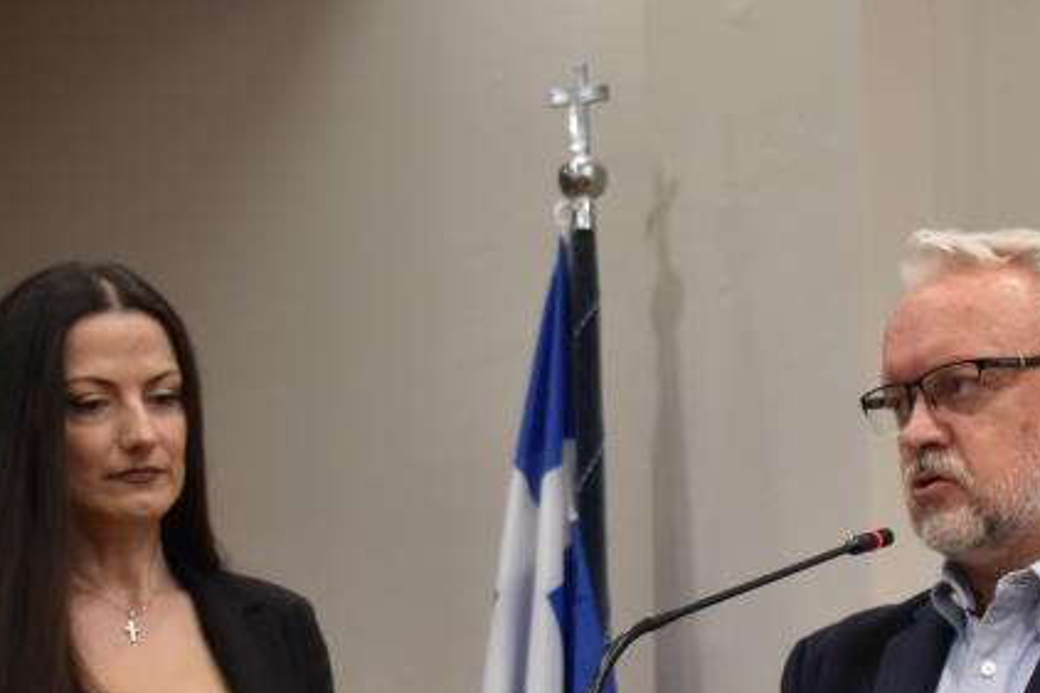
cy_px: 482
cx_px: 996
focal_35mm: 102
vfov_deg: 13.4
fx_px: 2945
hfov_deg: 19.5
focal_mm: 28
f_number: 4.2
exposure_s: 1/125
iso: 800
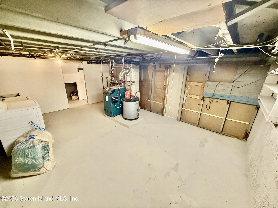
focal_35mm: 14
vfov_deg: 85.7
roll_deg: -0.9
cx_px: 139
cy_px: 104
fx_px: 112
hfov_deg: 102.1
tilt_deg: -17.1
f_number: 2.2
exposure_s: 1/60
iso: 400
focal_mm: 2.22
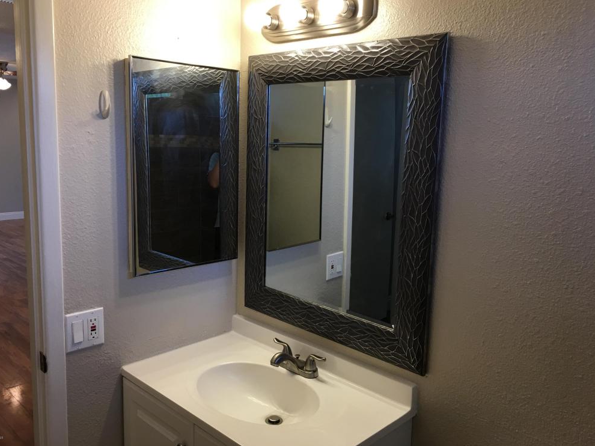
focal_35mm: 30
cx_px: 294
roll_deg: -1.7
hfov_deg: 60.0
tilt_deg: -7.9
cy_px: 221
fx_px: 516
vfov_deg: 46.8
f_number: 2.2
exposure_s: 1/30
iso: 25
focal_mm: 4.15
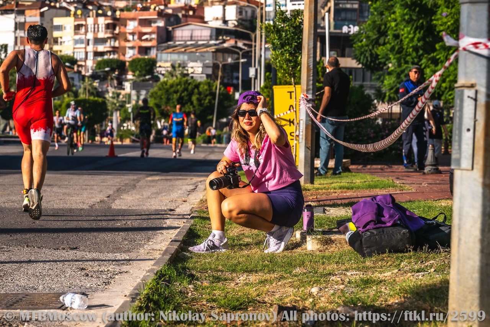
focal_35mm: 115
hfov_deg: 17.8
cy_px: 164
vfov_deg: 11.9
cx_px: 245
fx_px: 1565
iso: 320
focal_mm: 115
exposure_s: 1/1600
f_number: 8
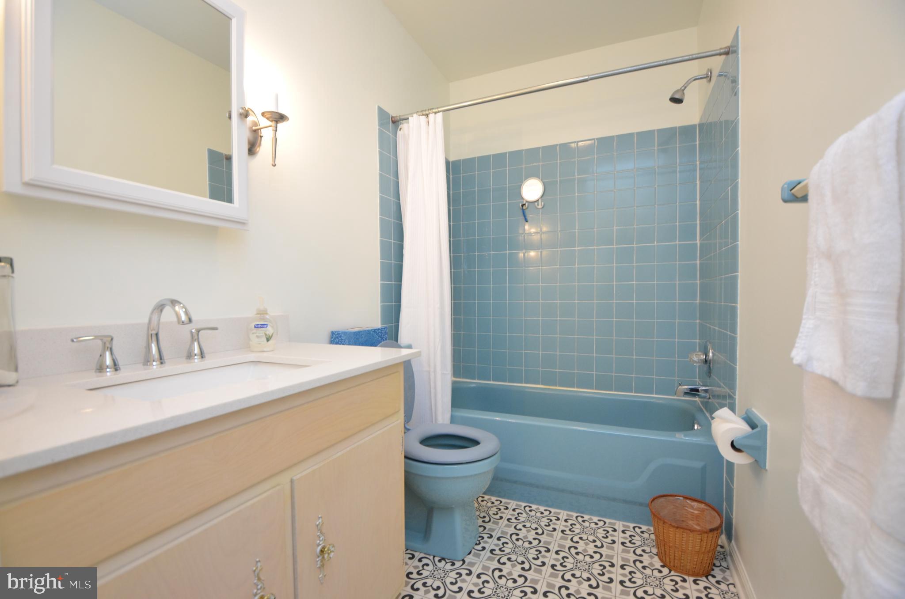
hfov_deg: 100.5
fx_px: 376
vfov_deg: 77.1
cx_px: 452
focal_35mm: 15
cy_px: 300
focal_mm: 10
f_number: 4
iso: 640
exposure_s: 1/60
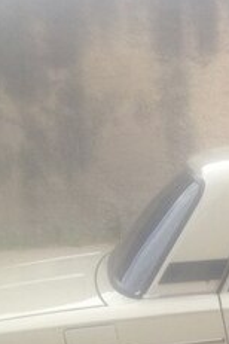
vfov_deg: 19.1
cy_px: 339
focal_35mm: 104
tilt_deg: -15.0
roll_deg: +1.9
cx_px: 462
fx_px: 992
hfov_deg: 11.7
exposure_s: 1/343
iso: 50
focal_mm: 4.28
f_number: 2.4
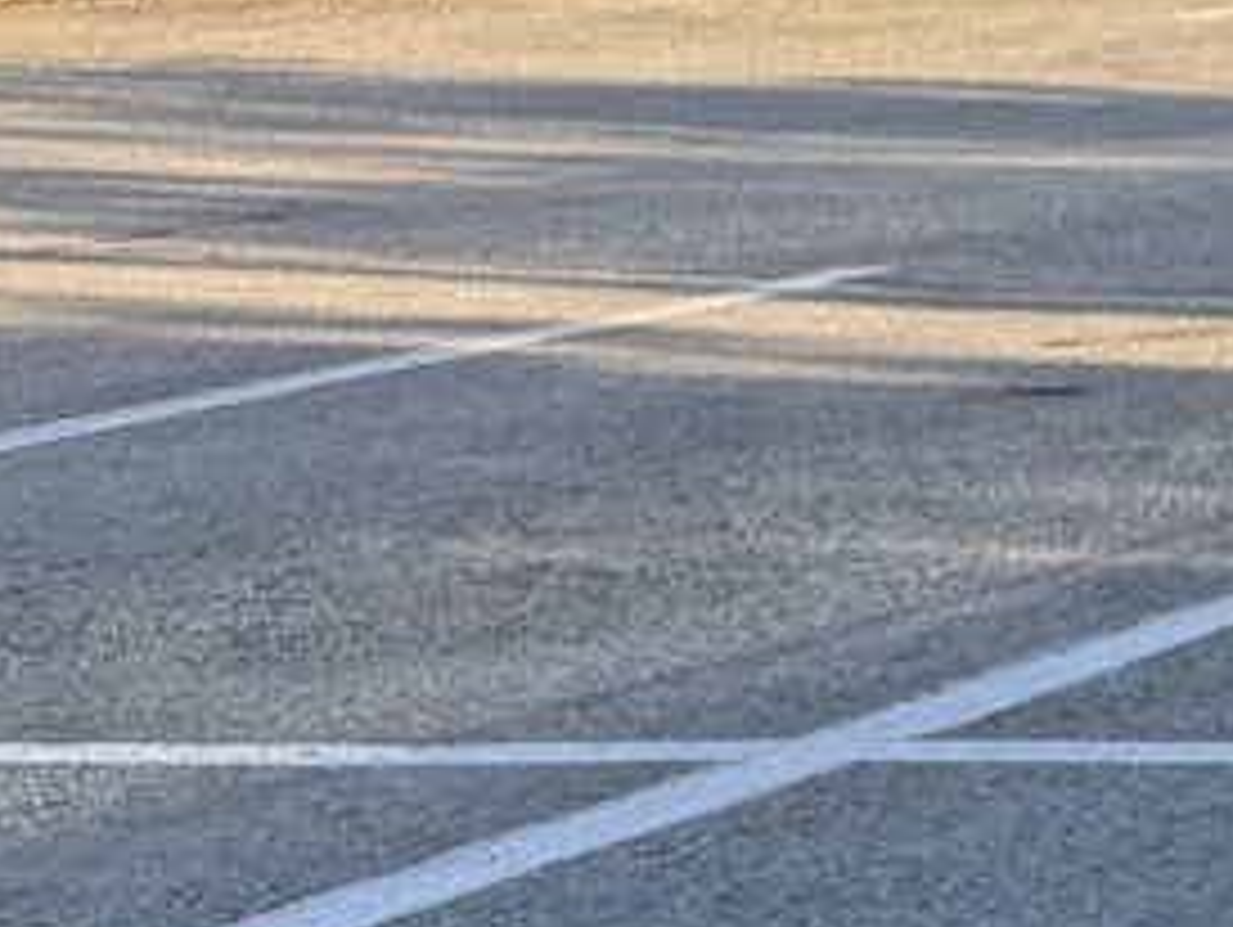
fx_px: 5989
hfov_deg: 8.8
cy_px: 554
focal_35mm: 168
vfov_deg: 8.8
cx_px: 4126
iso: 80
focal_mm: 6.8
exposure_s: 1/678
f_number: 1.8
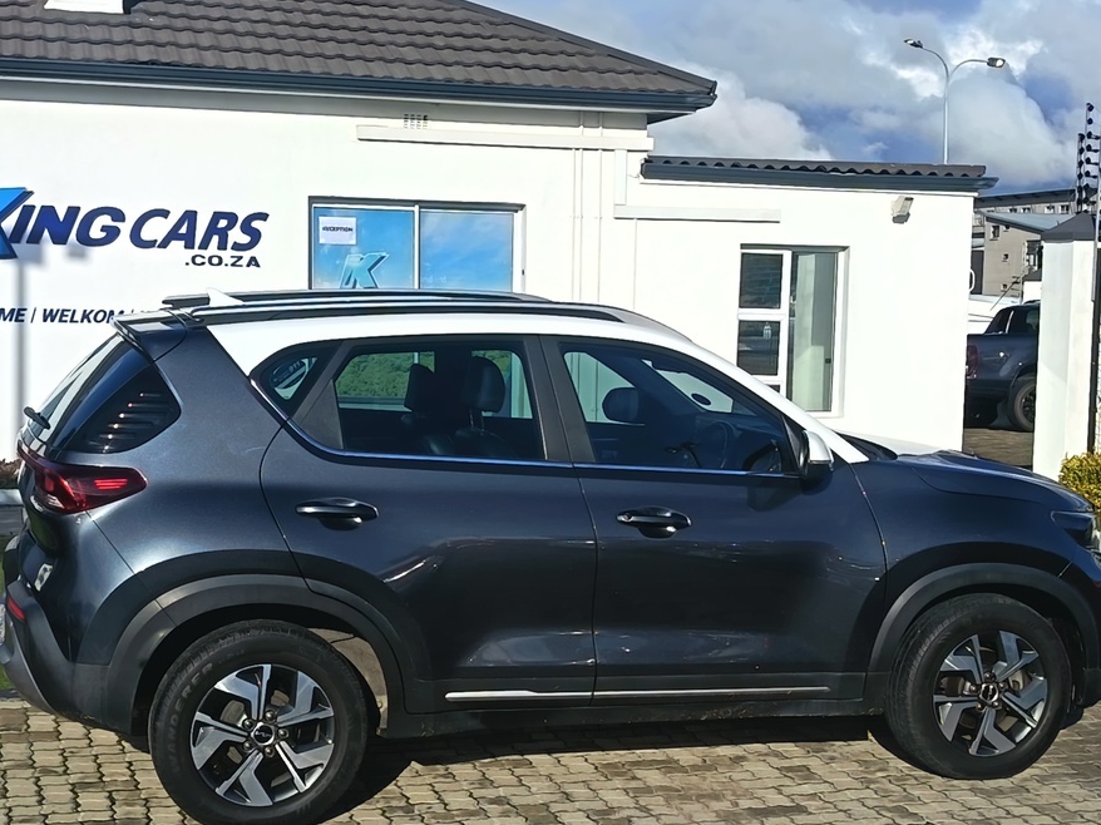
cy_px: 475
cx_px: 537
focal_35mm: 56
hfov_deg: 34.4
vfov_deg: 26.1
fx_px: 1781
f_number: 1.75
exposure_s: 1/1269
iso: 100
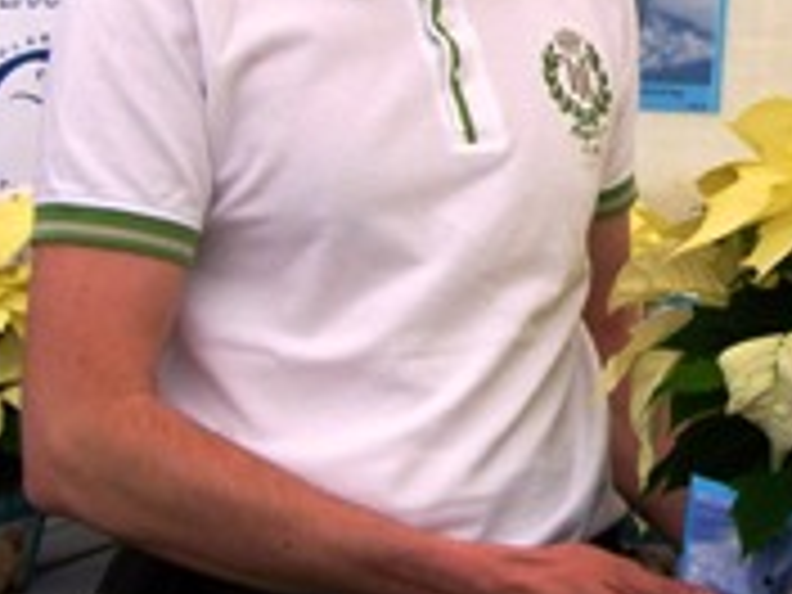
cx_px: 736
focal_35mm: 86
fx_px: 1968
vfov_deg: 17.0
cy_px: 74
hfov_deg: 22.1
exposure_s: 1/320
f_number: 4
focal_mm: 6.3
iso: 64
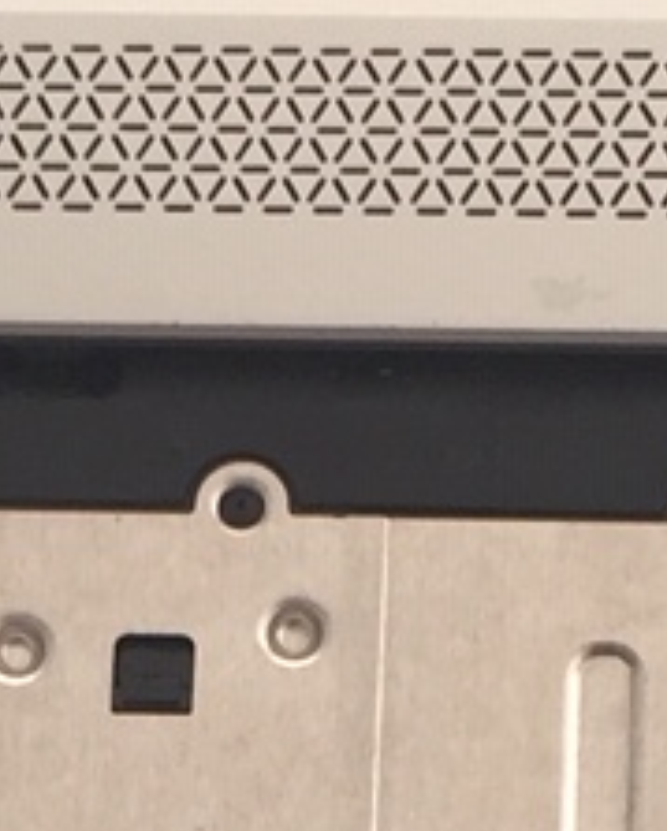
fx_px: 5097
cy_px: 1647
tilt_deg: -75.6
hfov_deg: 7.5
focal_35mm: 207
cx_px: 291
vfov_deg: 8.8
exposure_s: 1/144
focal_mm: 4.15
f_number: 2.2
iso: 32
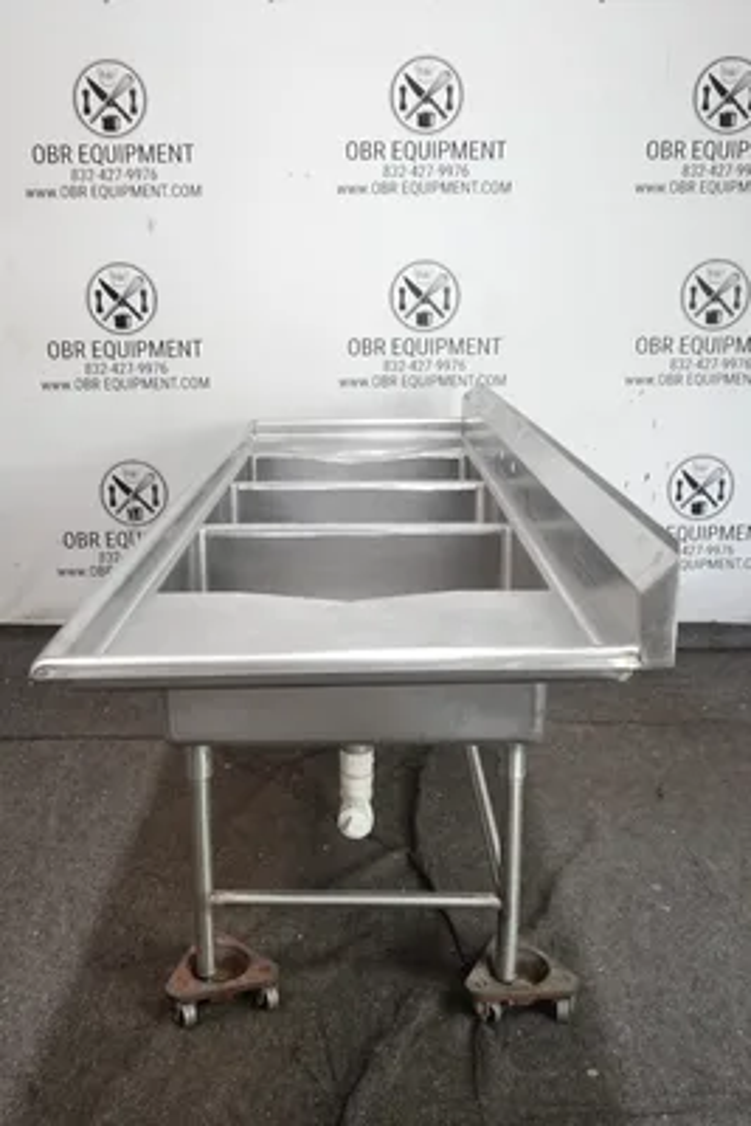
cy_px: 563
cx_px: 376
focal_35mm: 34
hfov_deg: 38.9
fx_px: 1063
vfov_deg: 55.8
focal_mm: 12.76
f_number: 3.5
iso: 640
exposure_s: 1/40
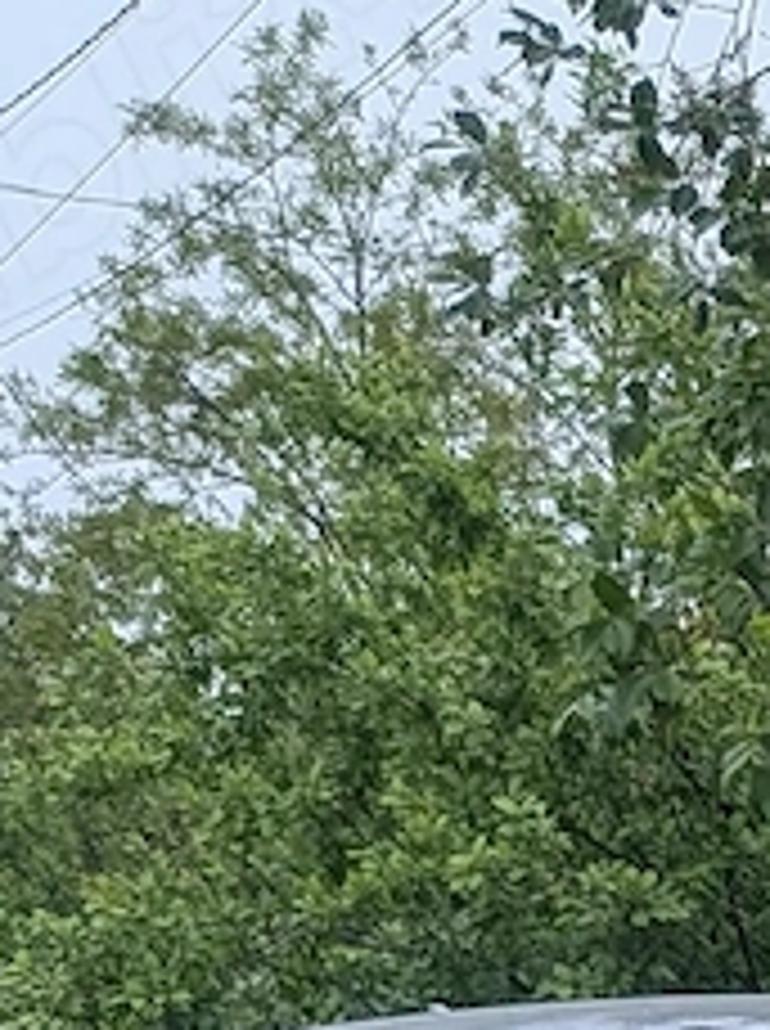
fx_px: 4164
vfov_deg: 11.3
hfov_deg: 9.5
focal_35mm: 140
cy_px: 2613
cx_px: 1797
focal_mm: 4.53
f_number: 1.7
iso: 27
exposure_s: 1/218
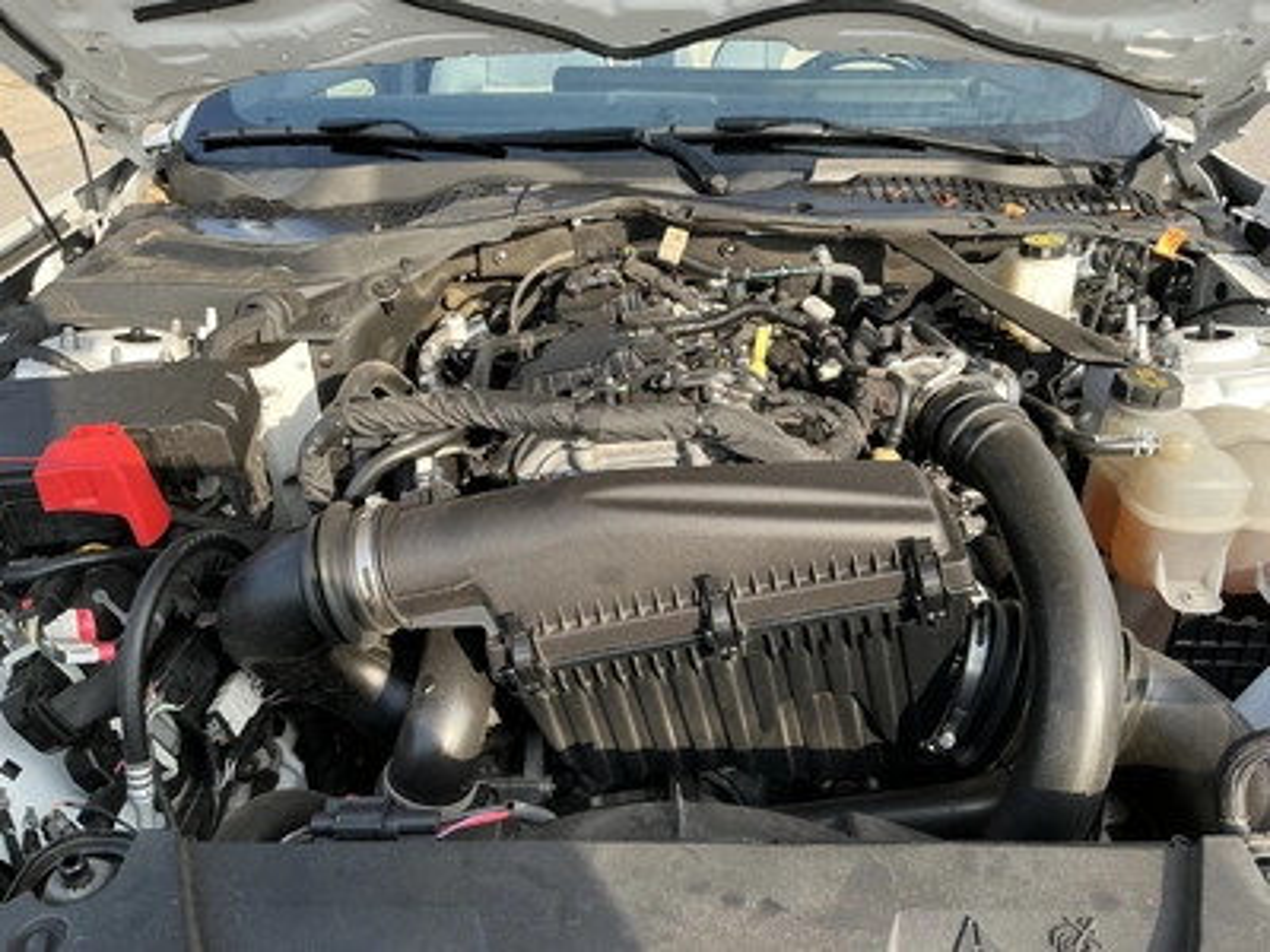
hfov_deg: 63.4
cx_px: 635
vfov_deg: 49.7
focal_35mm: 28
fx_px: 1027
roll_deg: -0.2
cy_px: 476
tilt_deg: -29.5
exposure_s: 1/316
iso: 25
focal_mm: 3
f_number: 1.8
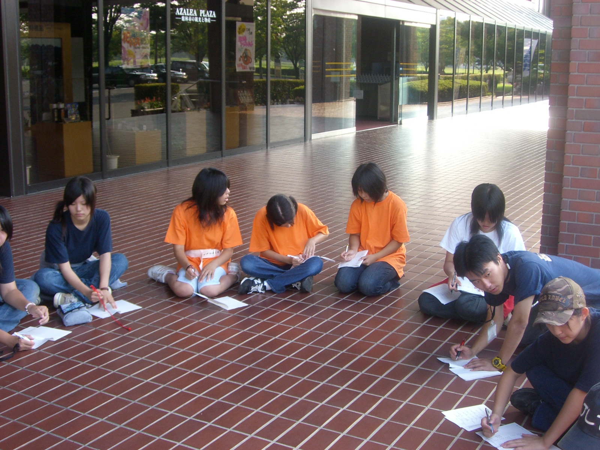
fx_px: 815
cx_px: 300
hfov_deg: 40.4
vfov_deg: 30.9
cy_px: 225
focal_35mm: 47
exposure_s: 1/125
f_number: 3
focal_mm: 7.6
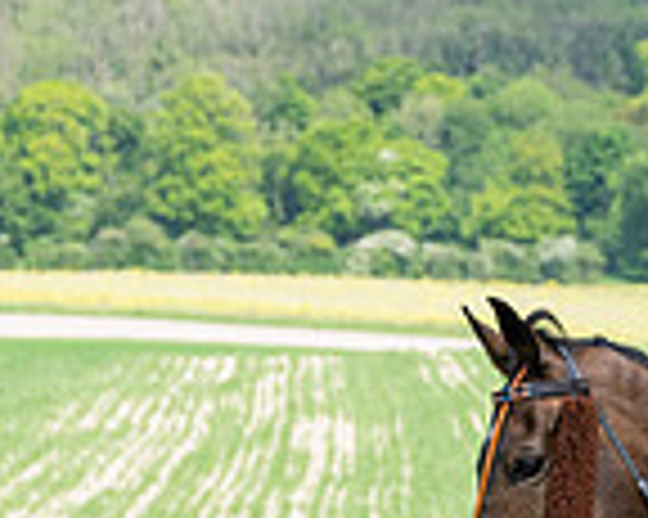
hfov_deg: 3.8
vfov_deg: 3.1
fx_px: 9602
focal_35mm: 501
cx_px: 1037
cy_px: 464
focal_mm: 85
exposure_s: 1/2000
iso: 400
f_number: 5
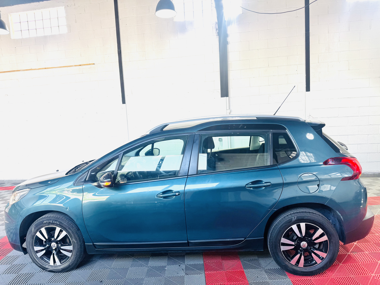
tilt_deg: -5.7
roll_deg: +3.4
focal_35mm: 24
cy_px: 142
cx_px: 190
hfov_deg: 71.6
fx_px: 263
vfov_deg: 56.8
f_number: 1.78
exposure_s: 1/121
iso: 64
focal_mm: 6.76
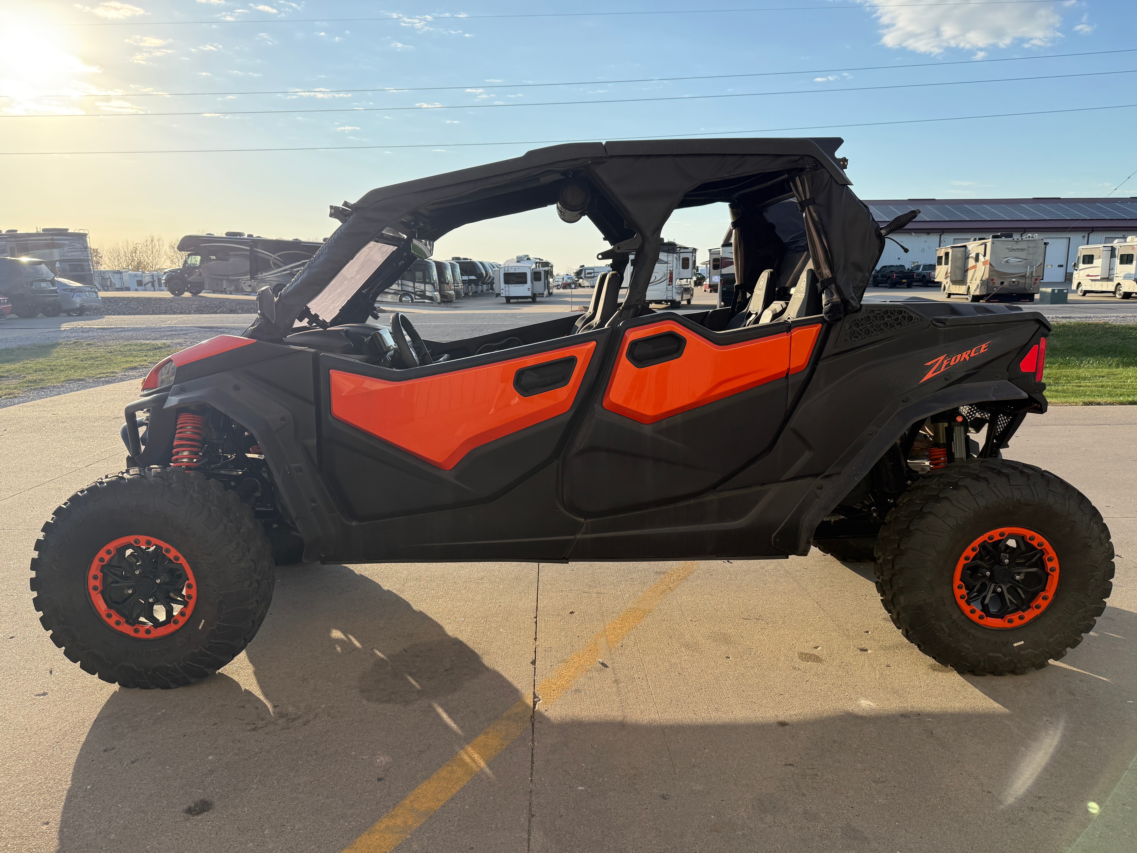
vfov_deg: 56.8
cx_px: 568
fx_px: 788
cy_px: 426
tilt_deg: -10.3
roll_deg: +0.4
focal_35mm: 24
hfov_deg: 71.6
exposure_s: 1/3021
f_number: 1.78
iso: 100
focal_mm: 6.76
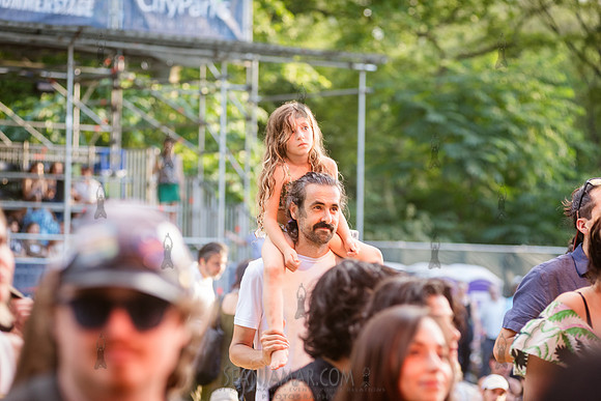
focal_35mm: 125
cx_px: 300
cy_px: 200
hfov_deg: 16.4
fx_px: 2087
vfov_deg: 11.0
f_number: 4
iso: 1000
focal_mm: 125
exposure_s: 1/160
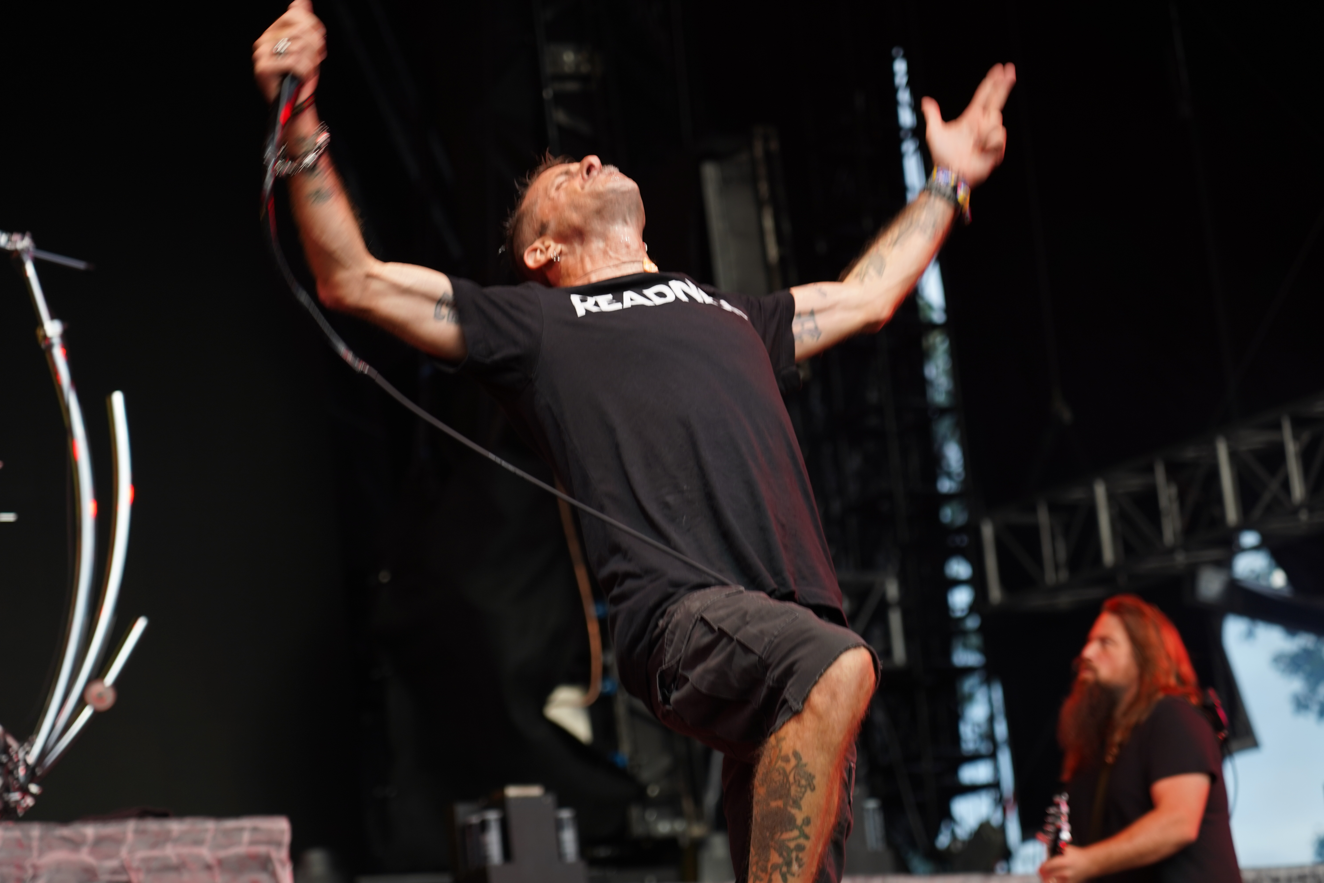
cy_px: 442
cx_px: 662
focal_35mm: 105
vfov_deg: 13.0
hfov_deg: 19.5
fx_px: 3861
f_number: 4
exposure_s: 1/125
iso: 320
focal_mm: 105
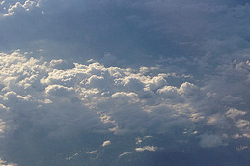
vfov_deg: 17.6
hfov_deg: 24.7
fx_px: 534
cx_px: 267
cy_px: 43
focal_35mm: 77
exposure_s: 1/2857
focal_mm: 4.13
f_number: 2.4
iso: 50
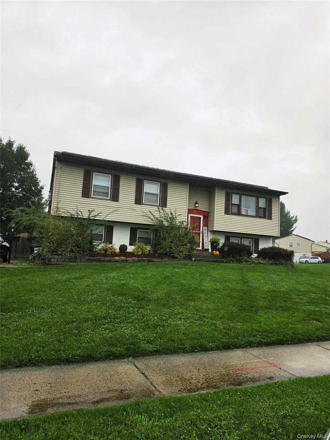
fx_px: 292
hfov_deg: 58.9
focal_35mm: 23
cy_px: 220
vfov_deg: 73.9
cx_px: 165
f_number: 1.4
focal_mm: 6.5
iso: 10
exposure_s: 1/238
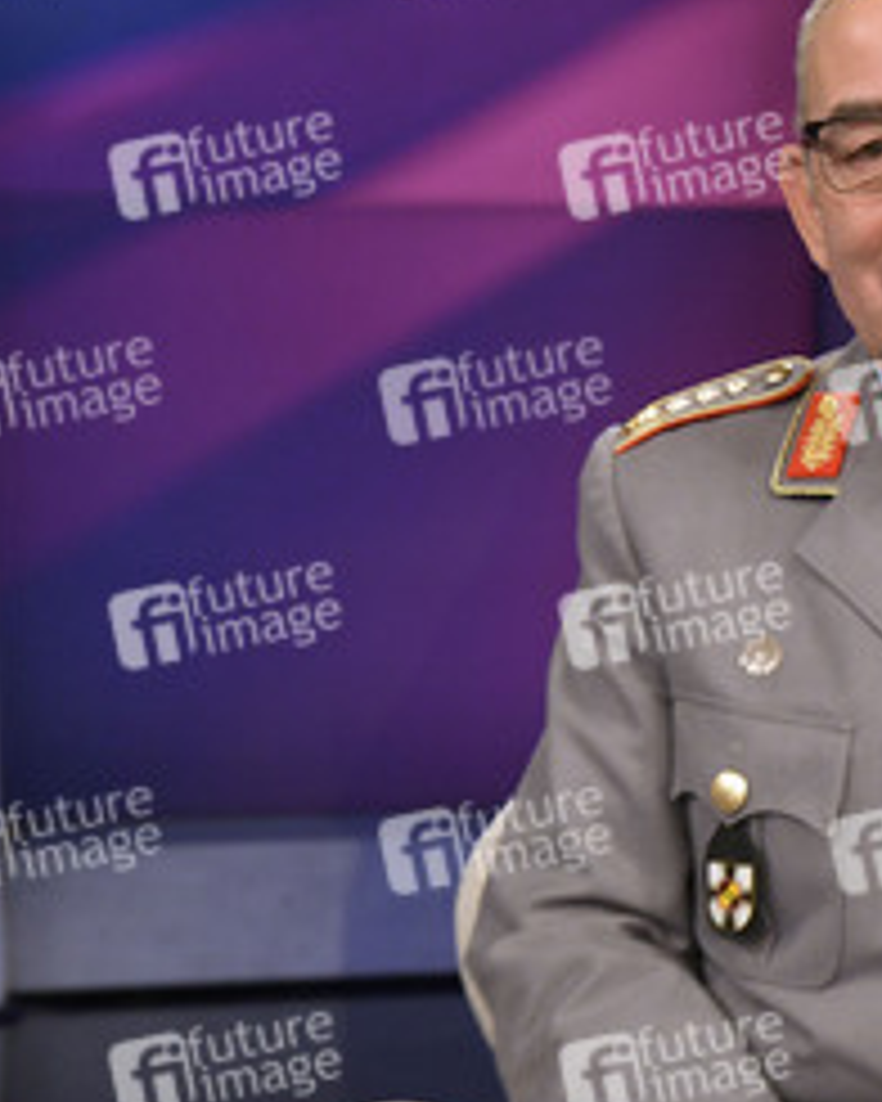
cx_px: 1006
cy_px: 504
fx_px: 3263
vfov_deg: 19.2
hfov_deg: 15.0
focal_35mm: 100
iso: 2500
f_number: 6.3
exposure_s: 1/200
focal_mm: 58
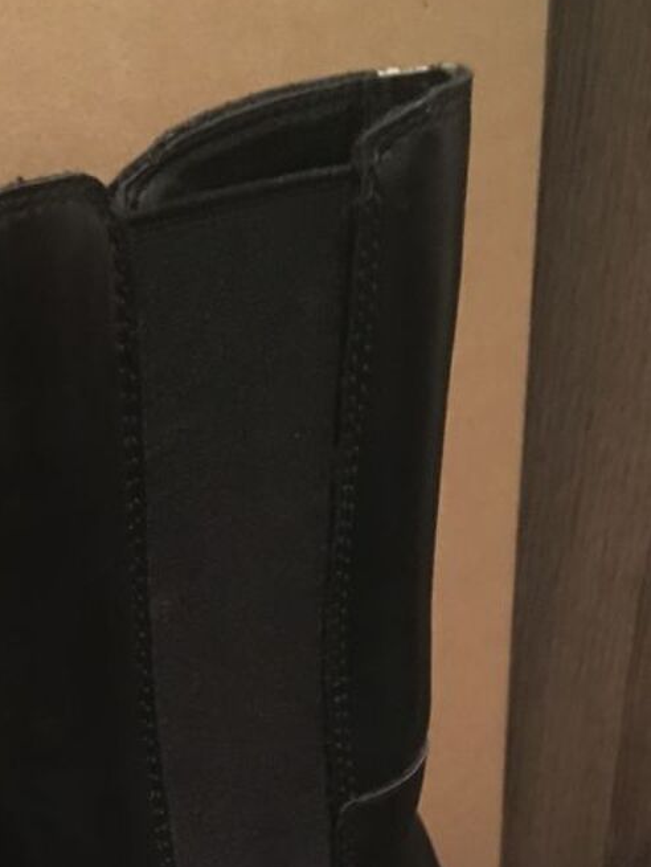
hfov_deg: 24.0
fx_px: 1478
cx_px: 46
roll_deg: +2.2
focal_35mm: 59
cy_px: 804
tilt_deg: -25.5
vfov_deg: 31.0
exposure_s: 1/17
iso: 640
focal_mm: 4.15
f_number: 2.2
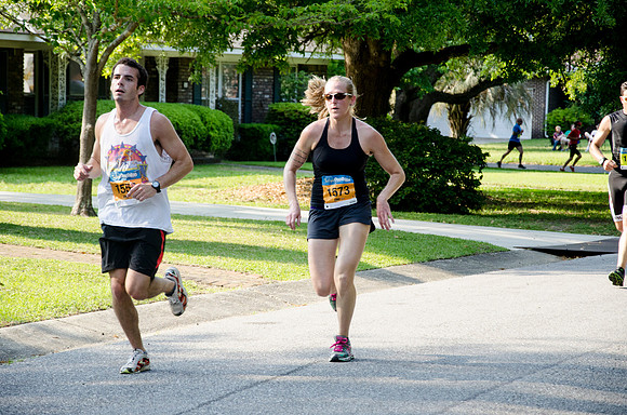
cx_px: 314
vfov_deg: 9.9
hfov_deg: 14.9
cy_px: 208
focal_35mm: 138
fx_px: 2398
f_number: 5.6
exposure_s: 1/640
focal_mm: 92
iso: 800
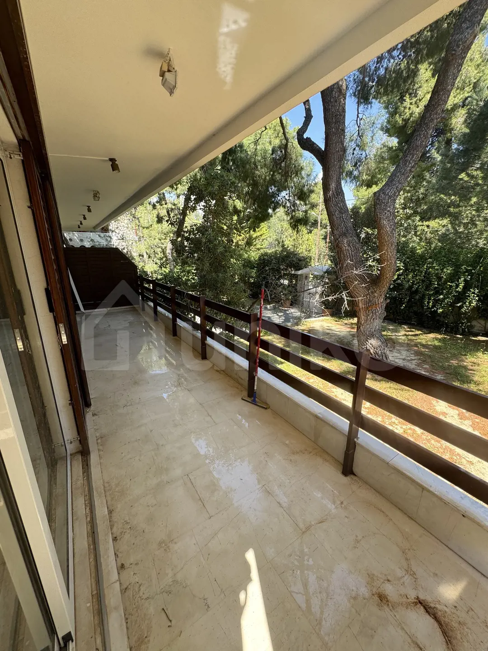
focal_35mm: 14
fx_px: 263
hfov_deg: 85.7
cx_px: 244
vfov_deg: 102.1
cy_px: 326
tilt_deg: -16.4
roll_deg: -0.7
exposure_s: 1/154
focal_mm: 2.22
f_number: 2.2
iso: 40
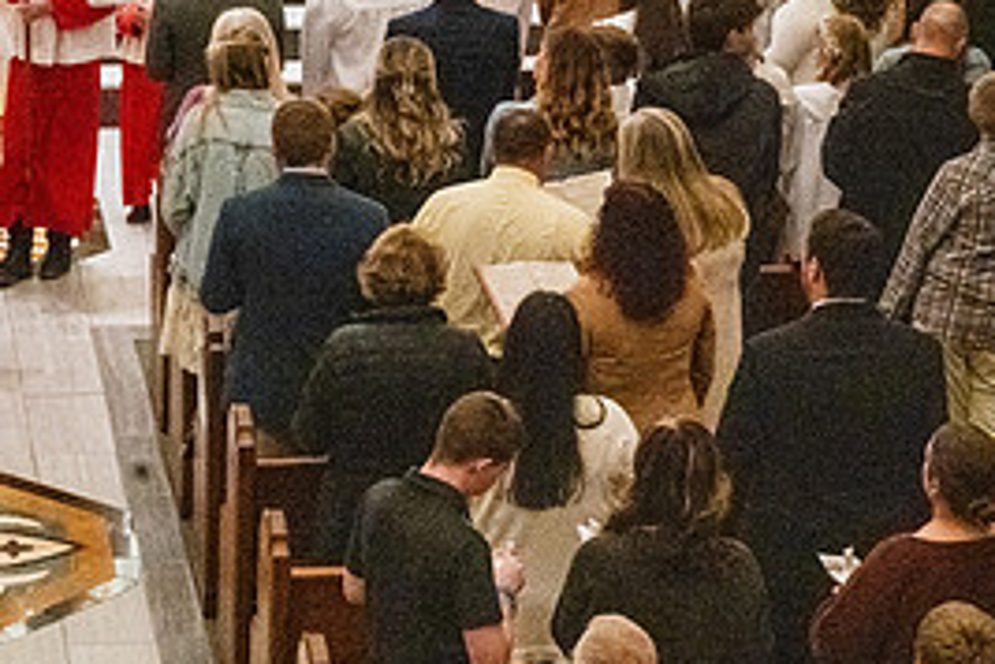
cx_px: 210
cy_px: 105
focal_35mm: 135
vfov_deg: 10.1
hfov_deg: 15.1
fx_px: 3731
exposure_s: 1/60
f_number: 11
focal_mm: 55
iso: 5000
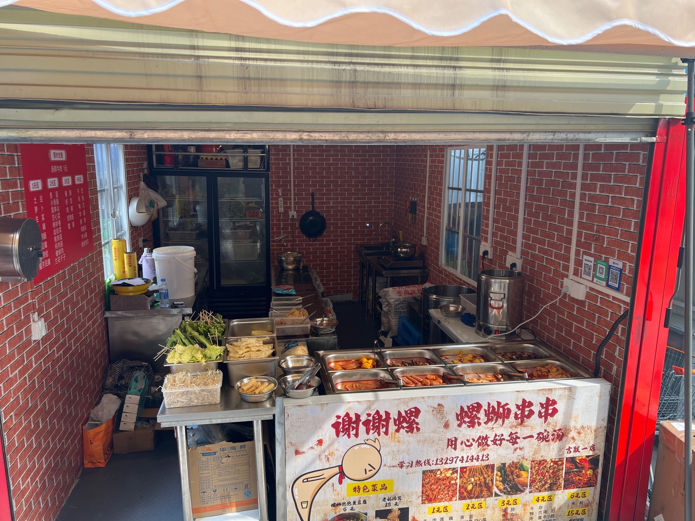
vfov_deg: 53.1
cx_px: 348
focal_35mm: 26
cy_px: 260
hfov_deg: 67.3
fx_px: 522
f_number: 1.5
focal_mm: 5.7
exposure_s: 1/180
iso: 50
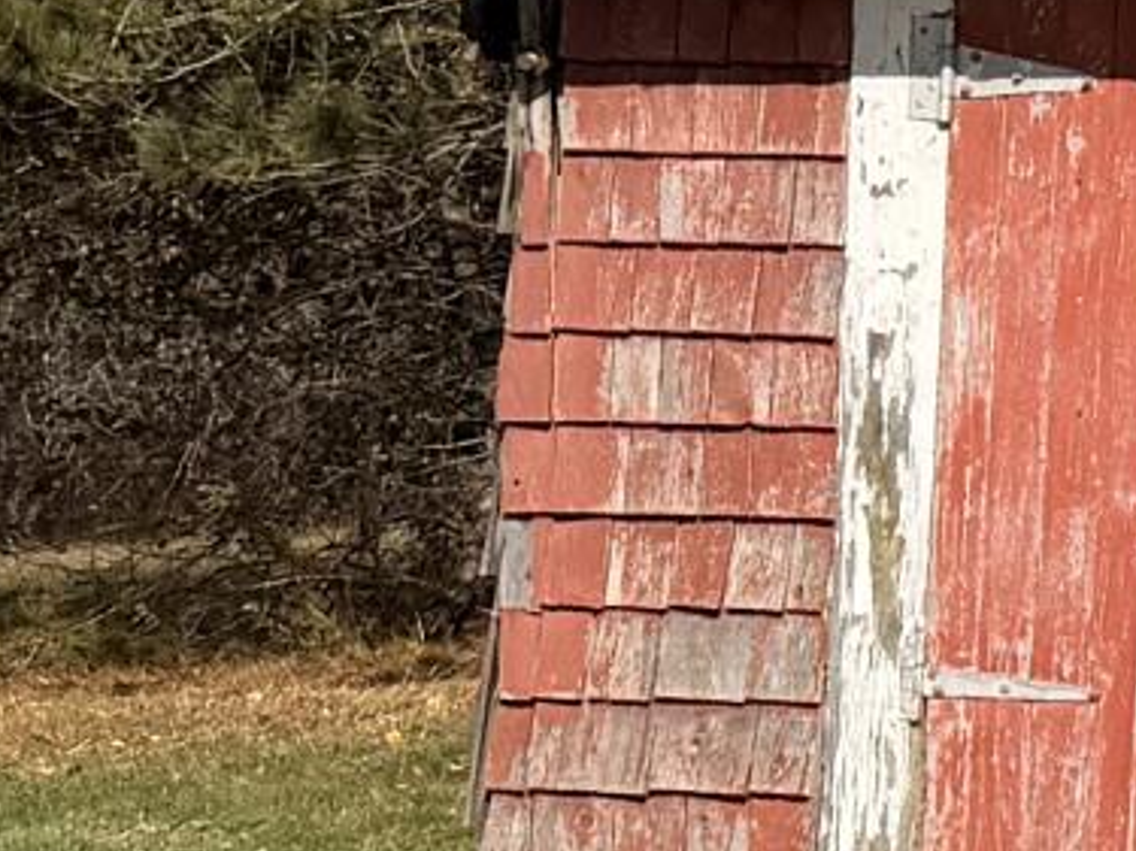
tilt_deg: +1.9
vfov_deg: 7.7
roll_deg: +1.6
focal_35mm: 192
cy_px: 167
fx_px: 6299
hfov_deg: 8.0
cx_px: 3929
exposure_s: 1/6711
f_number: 1.78
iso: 80
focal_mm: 6.76
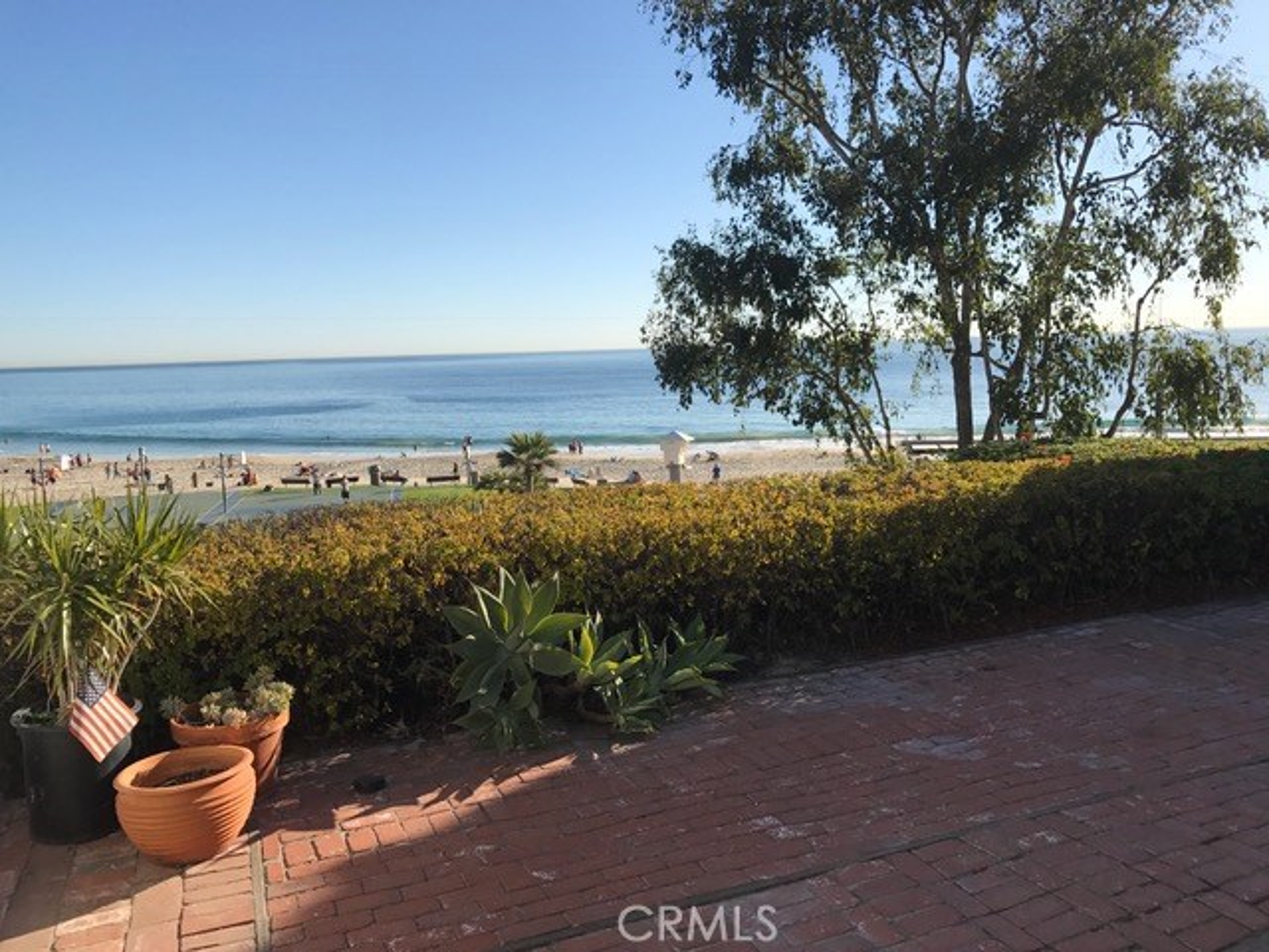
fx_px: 1026
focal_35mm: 28
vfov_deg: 49.7
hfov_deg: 63.4
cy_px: 476
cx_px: 634
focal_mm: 3.99
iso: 20
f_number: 1.8
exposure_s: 1/2283
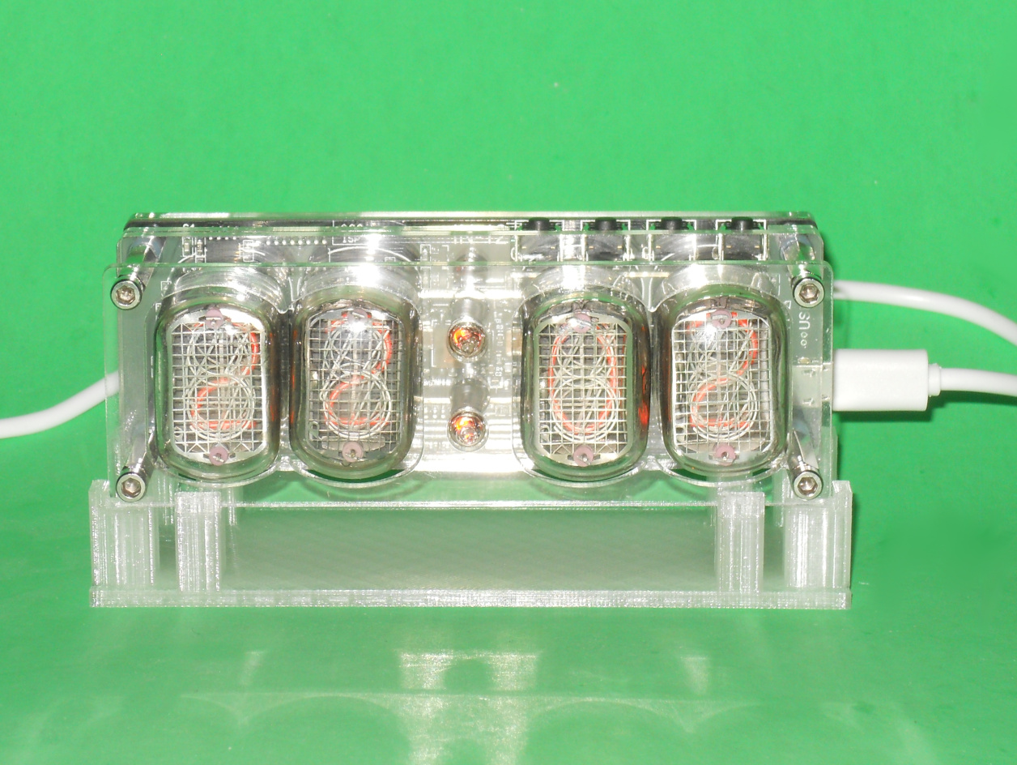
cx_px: 508
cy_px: 382
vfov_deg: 17.0
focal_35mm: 87
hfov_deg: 22.5
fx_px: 2558
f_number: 4.9
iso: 100
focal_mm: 15.5
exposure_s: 1/60
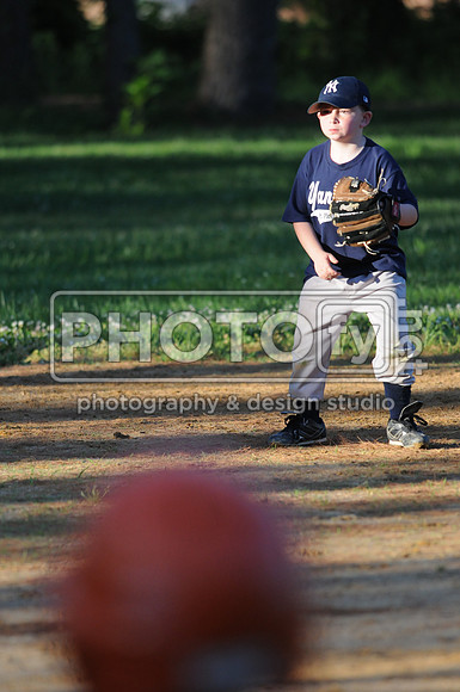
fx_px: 8650
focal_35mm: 450
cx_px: 230
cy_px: 346
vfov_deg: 4.6
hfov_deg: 3.0
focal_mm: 300
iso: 800
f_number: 4
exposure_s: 1/2000
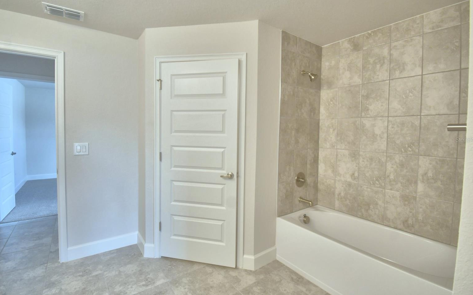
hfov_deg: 97.8
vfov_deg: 71.2
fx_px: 206
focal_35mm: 16
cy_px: 140
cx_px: 236
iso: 400
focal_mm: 10
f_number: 4.5
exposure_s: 1/50
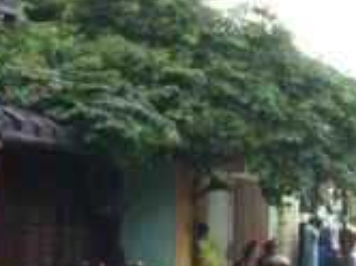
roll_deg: -2.1
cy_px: 191
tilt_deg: +3.5
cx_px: 442
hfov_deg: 17.7
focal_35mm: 105
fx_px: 1078
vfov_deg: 14.0
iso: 320
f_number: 2.2
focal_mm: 4.15
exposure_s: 1/33
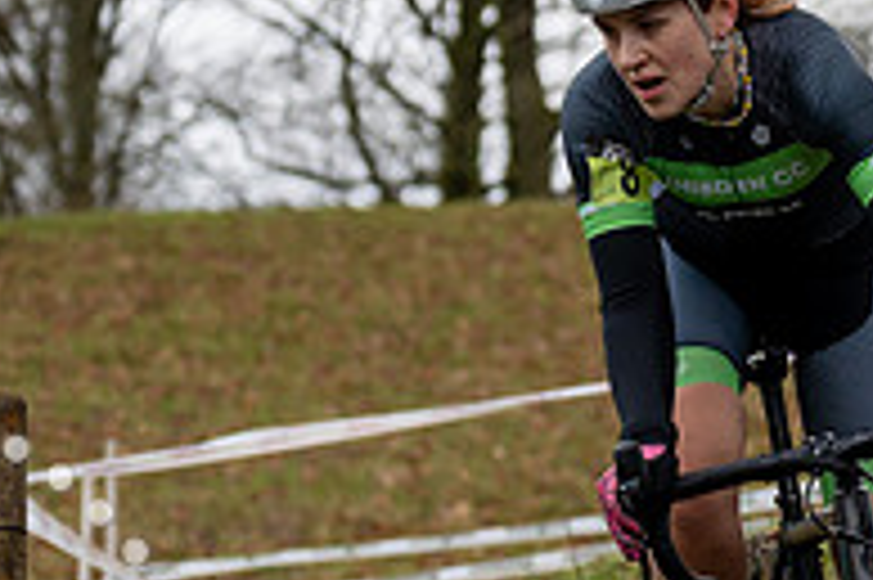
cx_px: 814
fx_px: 7075
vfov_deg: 4.7
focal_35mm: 292
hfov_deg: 7.0
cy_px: 358
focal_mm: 70
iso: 640
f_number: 3.2
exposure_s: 1/1000
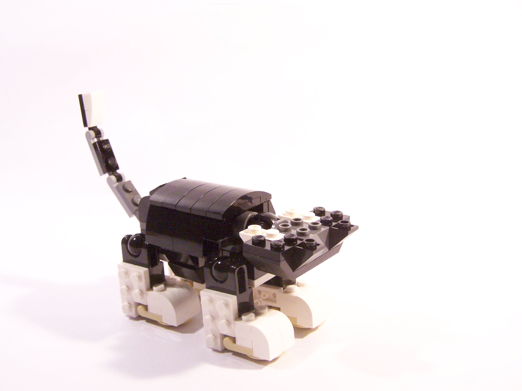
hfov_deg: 49.0
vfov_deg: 37.7
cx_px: 261
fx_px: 573
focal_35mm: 38
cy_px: 196
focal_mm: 6.3
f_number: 3.6
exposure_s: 1/30
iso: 400
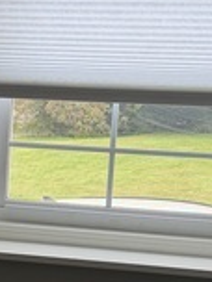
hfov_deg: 13.7
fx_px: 857
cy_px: 218
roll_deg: -2.5
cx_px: -35
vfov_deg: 18.6
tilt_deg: -9.2
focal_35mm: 105
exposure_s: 1/293
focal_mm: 6.76
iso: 80
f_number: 1.78
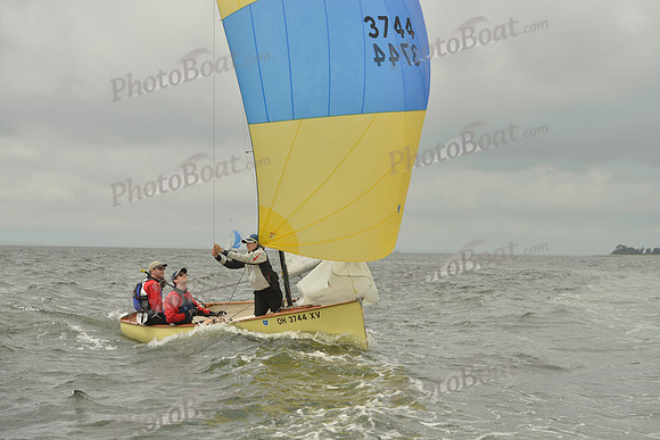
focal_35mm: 75
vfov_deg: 18.2
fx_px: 1375
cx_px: 330
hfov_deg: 27.0
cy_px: 220
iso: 200
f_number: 7.1
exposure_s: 1/1250
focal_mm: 75
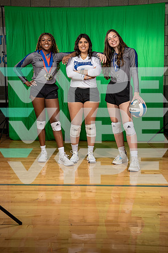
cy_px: 126
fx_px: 301
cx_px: 84
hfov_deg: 31.2
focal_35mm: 43
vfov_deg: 45.4
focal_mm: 42
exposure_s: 1/250
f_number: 5.6
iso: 160
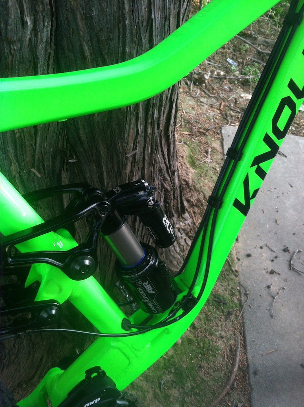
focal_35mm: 35
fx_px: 411
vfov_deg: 52.7
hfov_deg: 40.6
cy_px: 204
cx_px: 152
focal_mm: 3.85
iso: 100
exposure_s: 1/60
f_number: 2.8
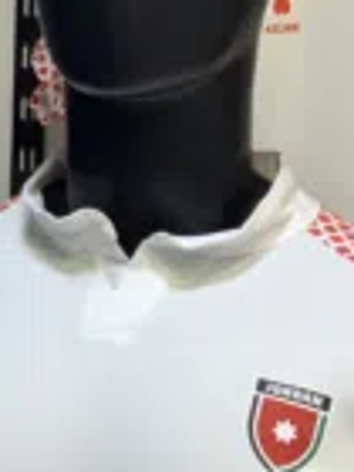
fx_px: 2032
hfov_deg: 10.0
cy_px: 519
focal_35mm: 149
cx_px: 175
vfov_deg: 13.0
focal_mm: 6
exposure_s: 1/100
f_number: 2.4
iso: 32
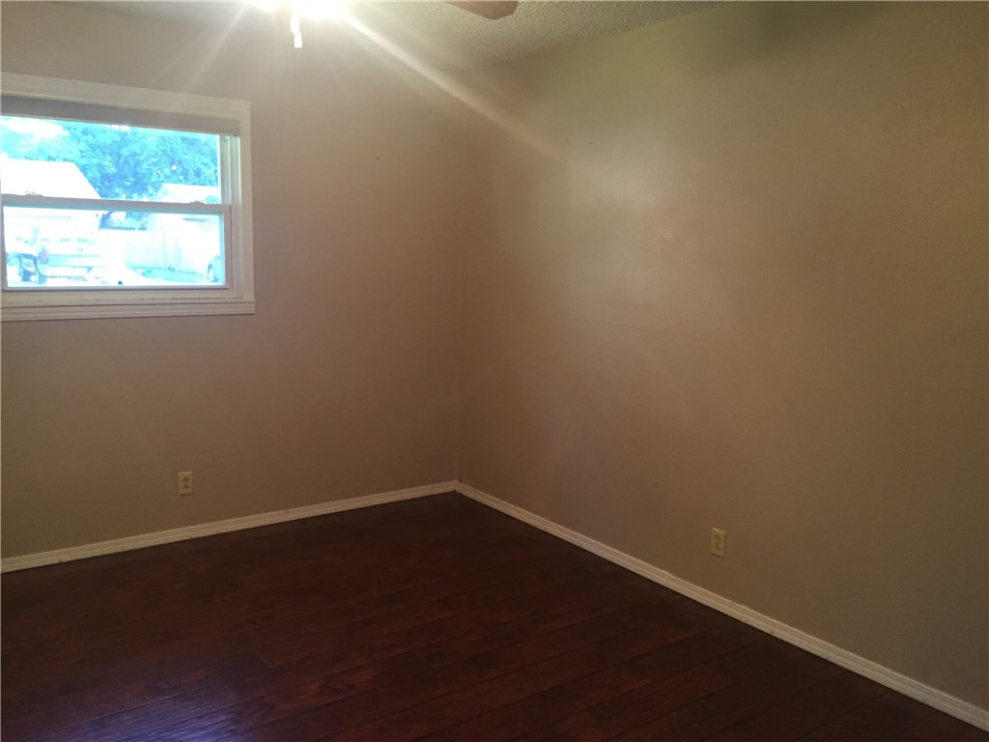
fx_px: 829
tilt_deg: -8.3
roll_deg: -2.6
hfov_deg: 61.7
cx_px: 494
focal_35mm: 29
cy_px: 371
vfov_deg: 48.2
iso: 200
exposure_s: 1/30
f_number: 2.2
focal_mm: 4.15
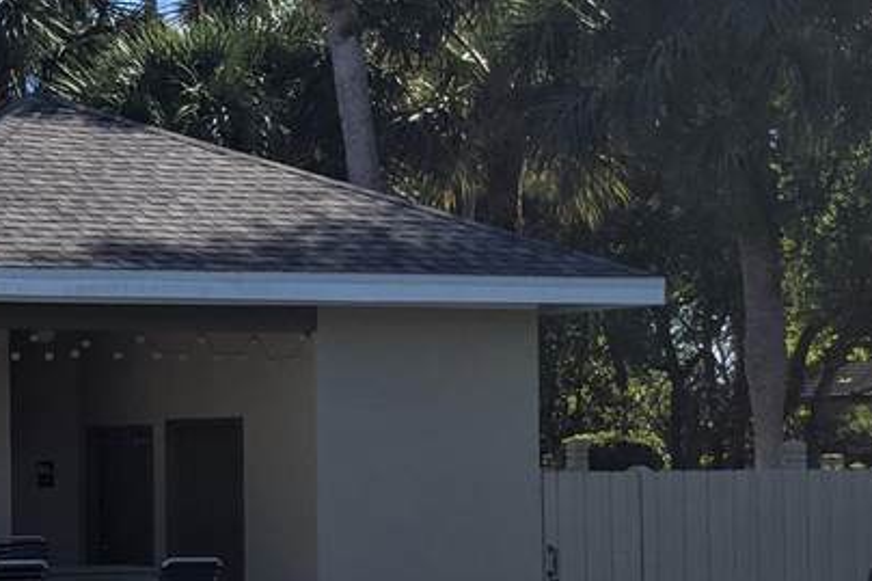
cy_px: 343
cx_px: -442
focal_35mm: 89
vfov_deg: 15.3
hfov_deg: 19.8
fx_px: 2155
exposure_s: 1/3344
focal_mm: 4.38
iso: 58
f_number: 1.73
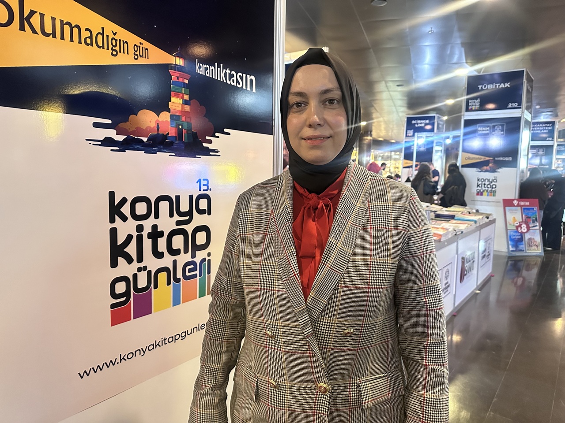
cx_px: 282
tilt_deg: -6.4
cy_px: 212
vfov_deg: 56.8
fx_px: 392
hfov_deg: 71.6
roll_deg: -0.7
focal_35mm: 24
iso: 800
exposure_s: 1/50
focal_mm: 6.86
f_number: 1.78
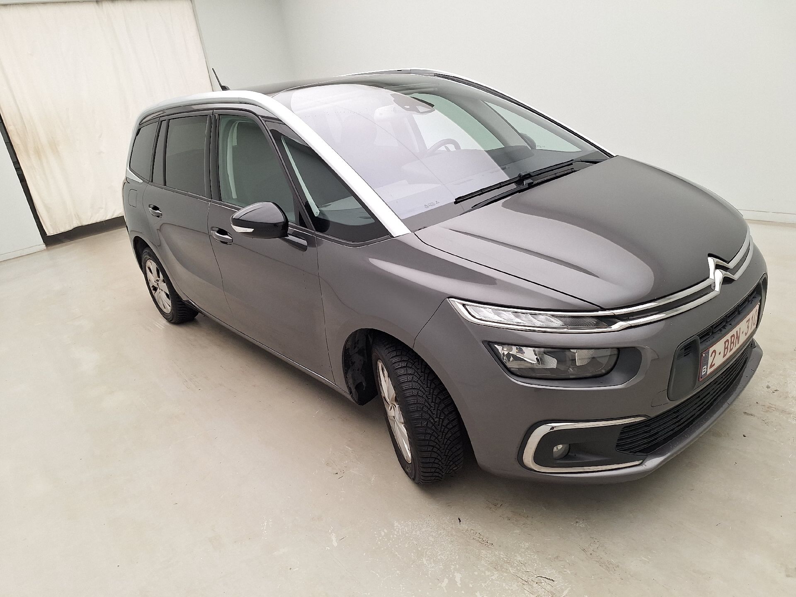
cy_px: 298
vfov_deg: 58.9
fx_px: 529
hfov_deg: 73.9
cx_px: 398
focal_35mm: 23
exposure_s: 1/100
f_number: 1.8
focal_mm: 5.54
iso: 50
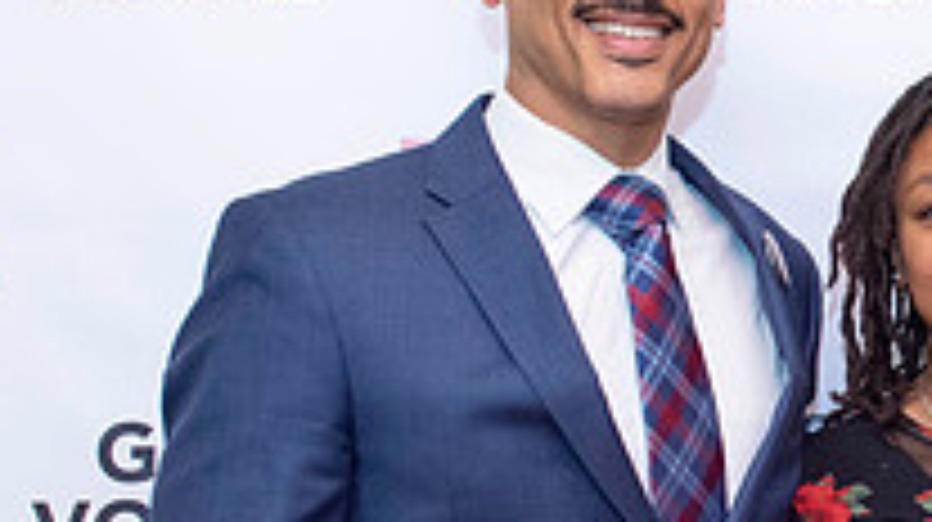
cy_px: 352
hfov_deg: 15.1
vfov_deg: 8.8
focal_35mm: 138
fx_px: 3407
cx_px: 1071
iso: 1250
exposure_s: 1/125
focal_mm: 29
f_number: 6.3
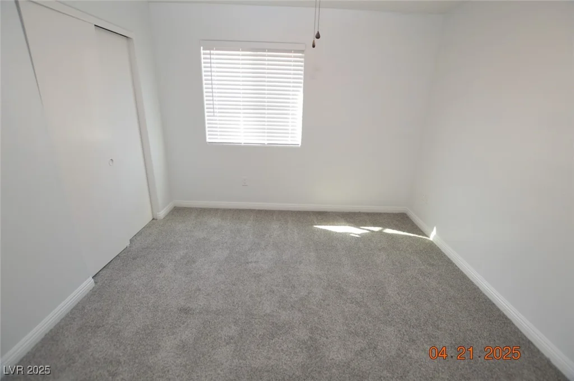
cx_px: 287
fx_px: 239
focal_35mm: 15
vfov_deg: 77.2
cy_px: 190
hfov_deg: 100.5
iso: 400
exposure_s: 1/60
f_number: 4
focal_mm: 10
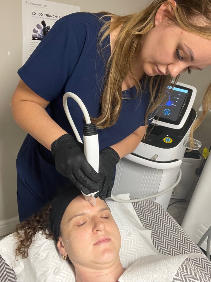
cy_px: 141
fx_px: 244
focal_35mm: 30
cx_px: 106
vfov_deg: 60.0
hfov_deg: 46.8
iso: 125
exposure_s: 1/50
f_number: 2.2
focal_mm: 2.71
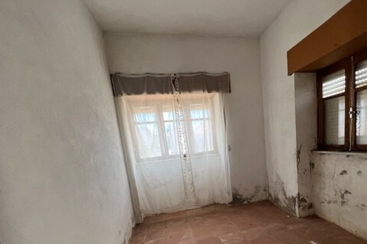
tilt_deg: -10.1
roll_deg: +5.2
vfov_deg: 64.7
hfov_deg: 88.5
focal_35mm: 18
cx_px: 227
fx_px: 183
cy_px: 172
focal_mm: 1.57
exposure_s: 1/99
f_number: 1.8
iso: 100
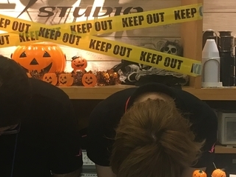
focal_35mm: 93
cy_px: 103
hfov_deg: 20.9
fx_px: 634
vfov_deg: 15.9
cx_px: 61
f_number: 2.2
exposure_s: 1/33
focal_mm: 4.15
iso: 80
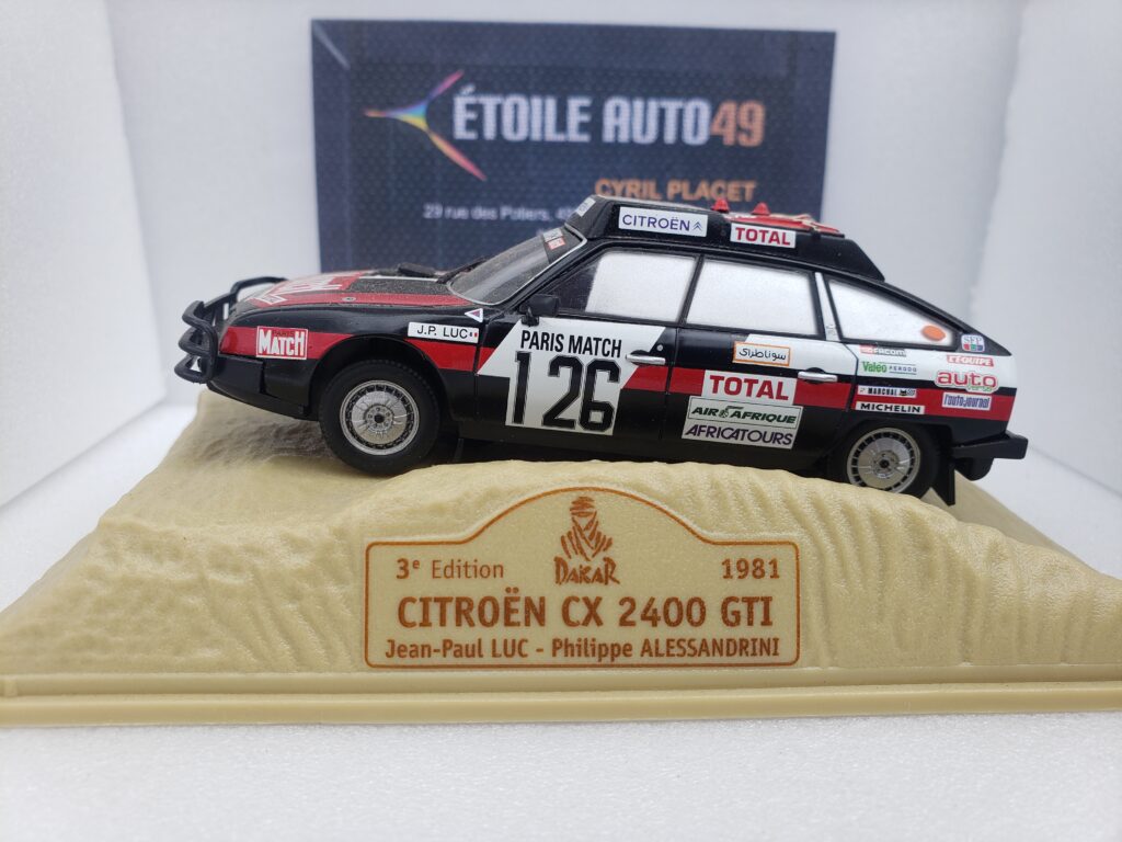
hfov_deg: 67.3
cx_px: 561
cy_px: 421
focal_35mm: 26
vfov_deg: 53.1
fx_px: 843
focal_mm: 4.3
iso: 50
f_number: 2.4
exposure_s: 1/591
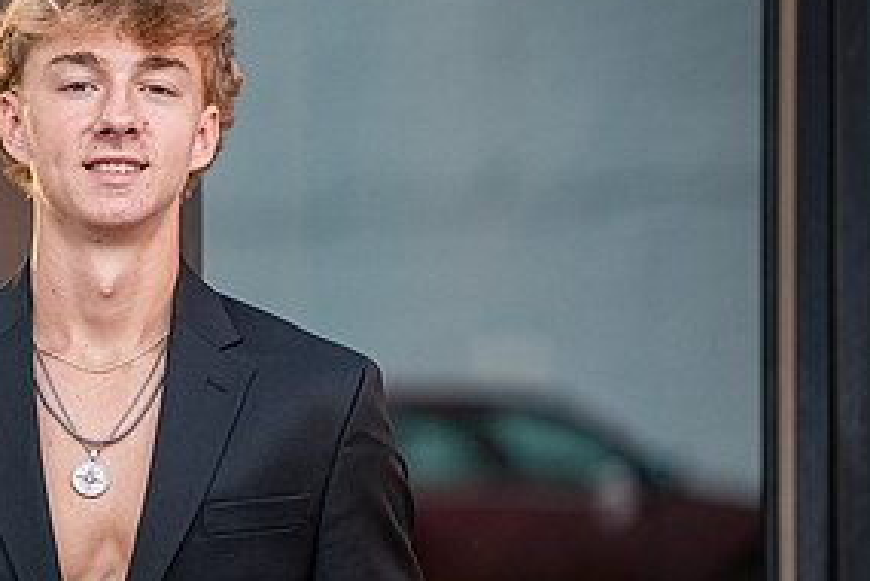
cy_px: 400
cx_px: -3
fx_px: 6625
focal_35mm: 274
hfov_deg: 7.5
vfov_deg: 5.0
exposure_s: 1/640
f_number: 2.8
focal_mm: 135
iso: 400
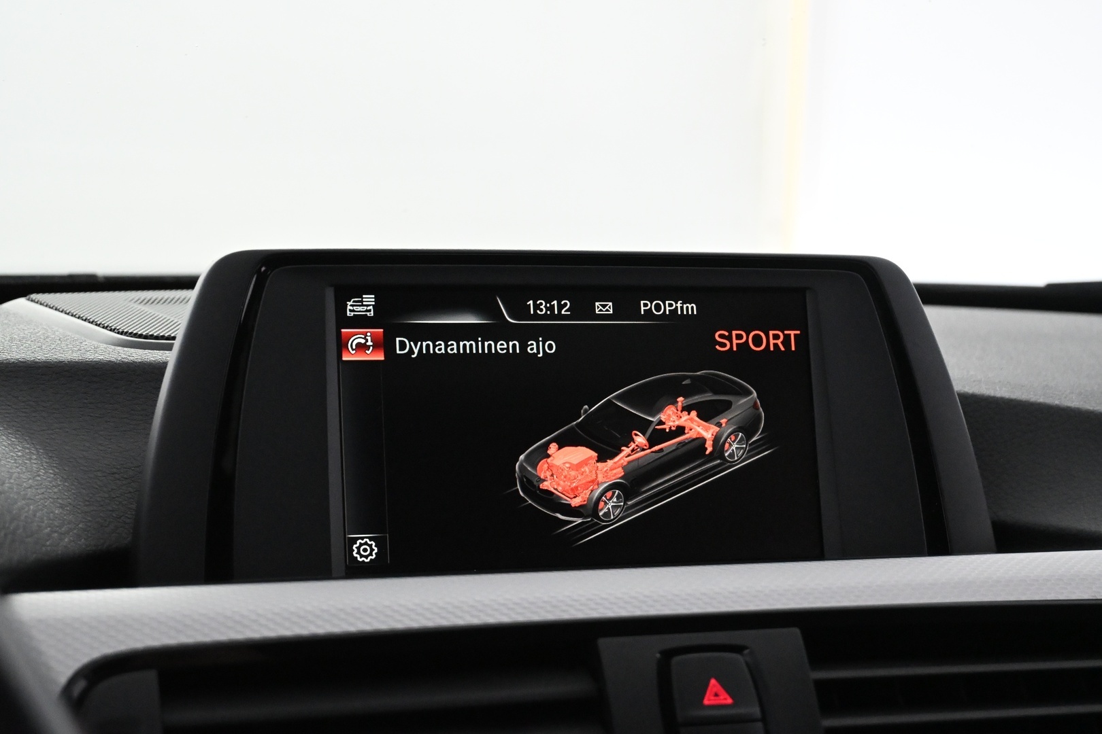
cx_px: 551
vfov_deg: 20.2
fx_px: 2066
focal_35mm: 68
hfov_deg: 29.9
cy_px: 367
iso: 6400
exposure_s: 1/60
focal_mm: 45
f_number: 6
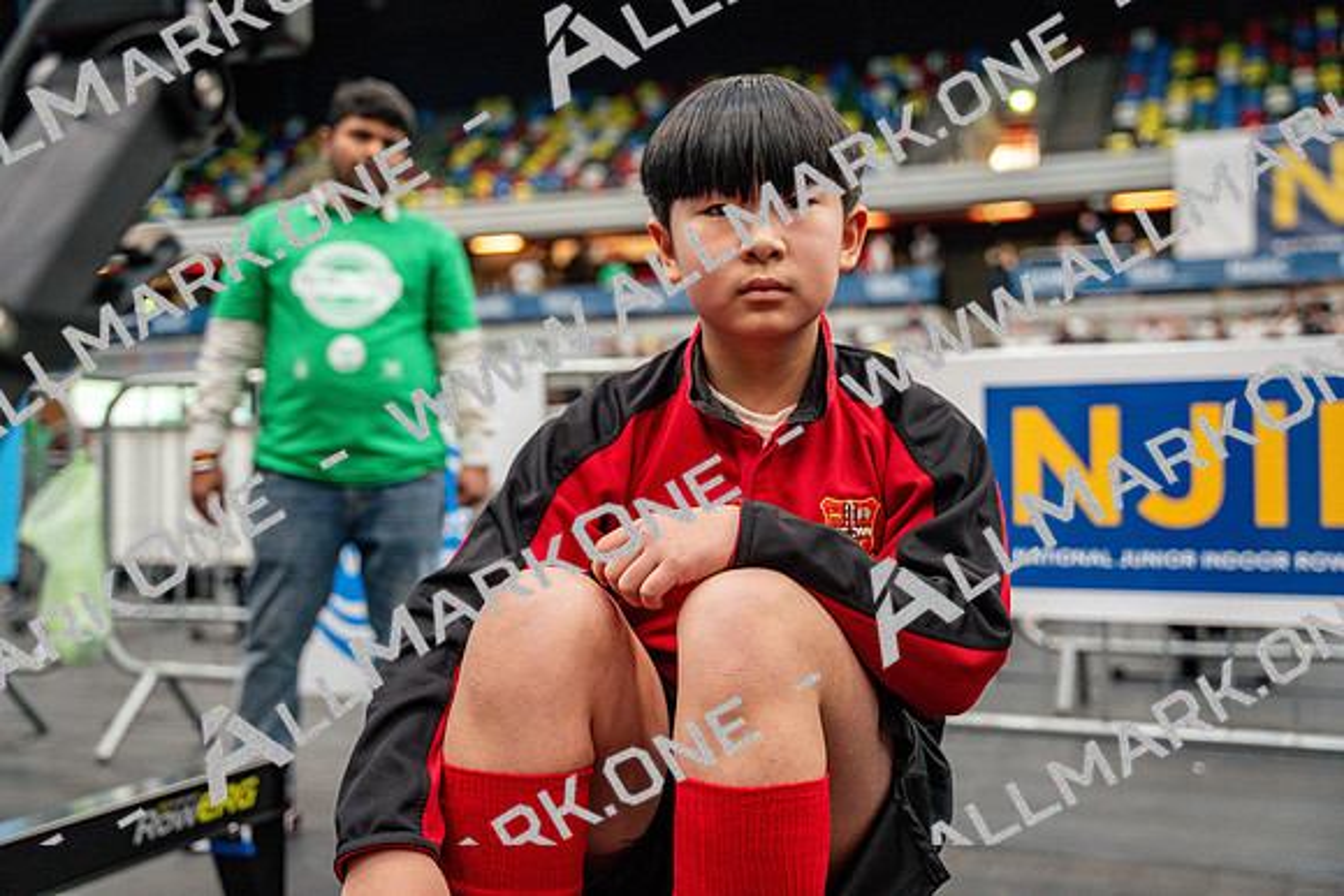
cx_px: 672
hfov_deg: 46.3
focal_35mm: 42
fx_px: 1572
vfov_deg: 31.8
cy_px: 448
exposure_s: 1/200
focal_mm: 42.1
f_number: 2.8
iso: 1600
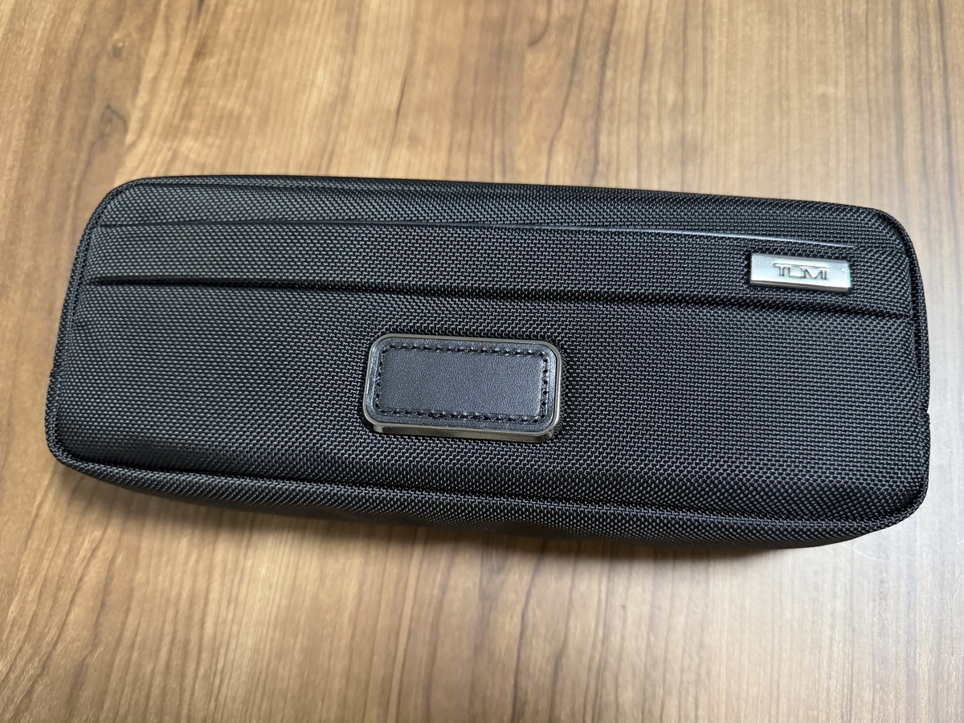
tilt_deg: -74.0
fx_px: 668
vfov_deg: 56.8
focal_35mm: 24
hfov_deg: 71.6
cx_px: 482
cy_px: 362
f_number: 1.78
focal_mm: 6.76
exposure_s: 1/50
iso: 800
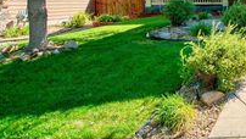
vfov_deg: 25.5
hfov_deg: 35.6
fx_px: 287
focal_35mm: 44
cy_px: -7
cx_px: 300
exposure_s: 1/640
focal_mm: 17
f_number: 5.6
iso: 500
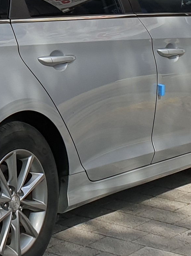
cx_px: -182
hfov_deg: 10.2
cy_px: -159
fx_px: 994
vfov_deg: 13.5
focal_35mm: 135
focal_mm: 4.3
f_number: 2.4
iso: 50
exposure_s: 1/971
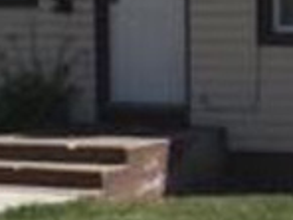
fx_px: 1693
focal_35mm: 200
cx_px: 368
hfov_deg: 9.7
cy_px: 0
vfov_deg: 7.4
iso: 32
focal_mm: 4.15
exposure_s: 1/2639
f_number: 2.2
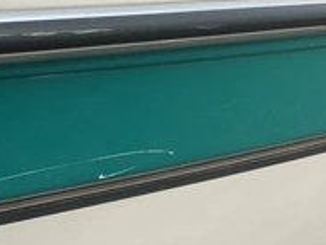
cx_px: 77
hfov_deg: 29.7
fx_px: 603
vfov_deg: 22.9
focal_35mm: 64
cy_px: 106
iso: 25
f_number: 1.8
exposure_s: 1/1221
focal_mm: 3
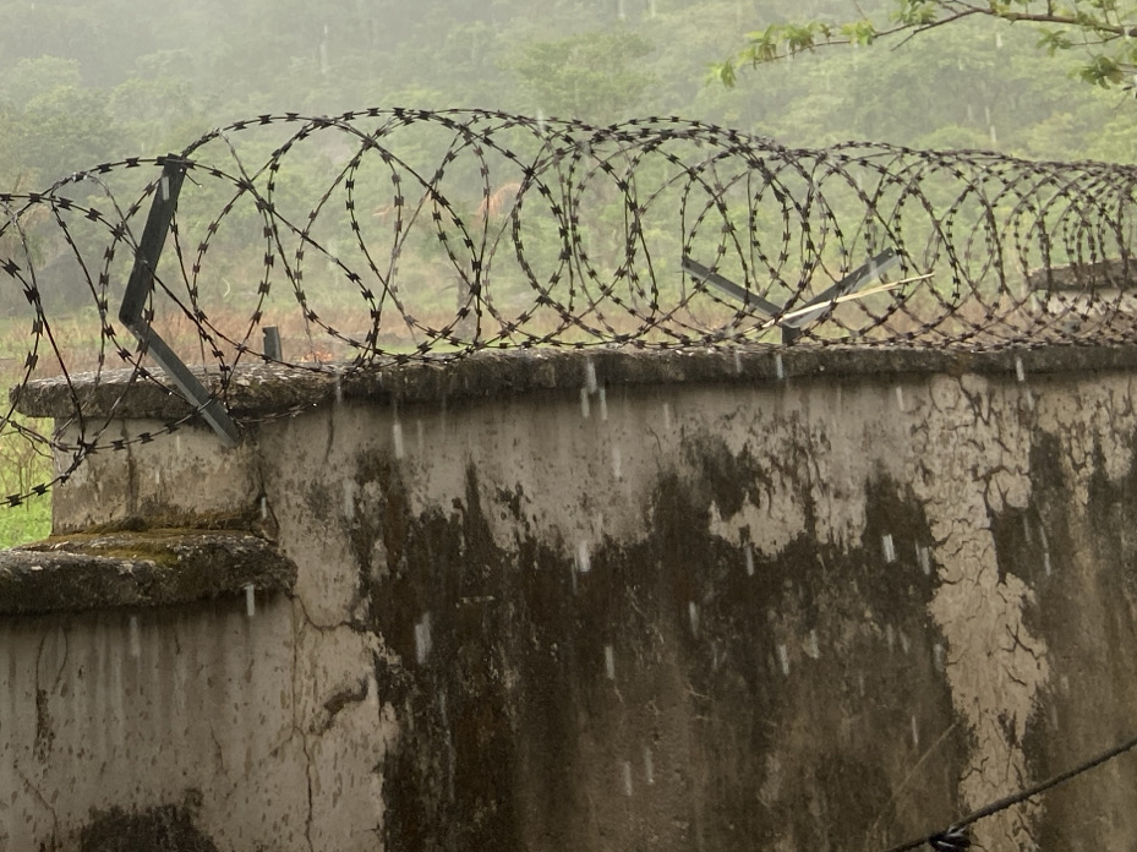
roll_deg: +1.9
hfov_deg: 32.1
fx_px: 1839
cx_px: 38
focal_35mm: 56
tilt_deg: +9.2
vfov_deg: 25.2
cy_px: 73
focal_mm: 4.25
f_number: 1.8
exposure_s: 1/122
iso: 64
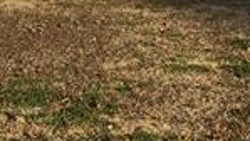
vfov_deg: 7.4
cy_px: -32
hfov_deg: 13.1
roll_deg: +0.4
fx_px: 1081
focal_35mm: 163
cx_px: 55
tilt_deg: -3.6
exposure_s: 1/1522
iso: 32
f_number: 2.2
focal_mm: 4.15
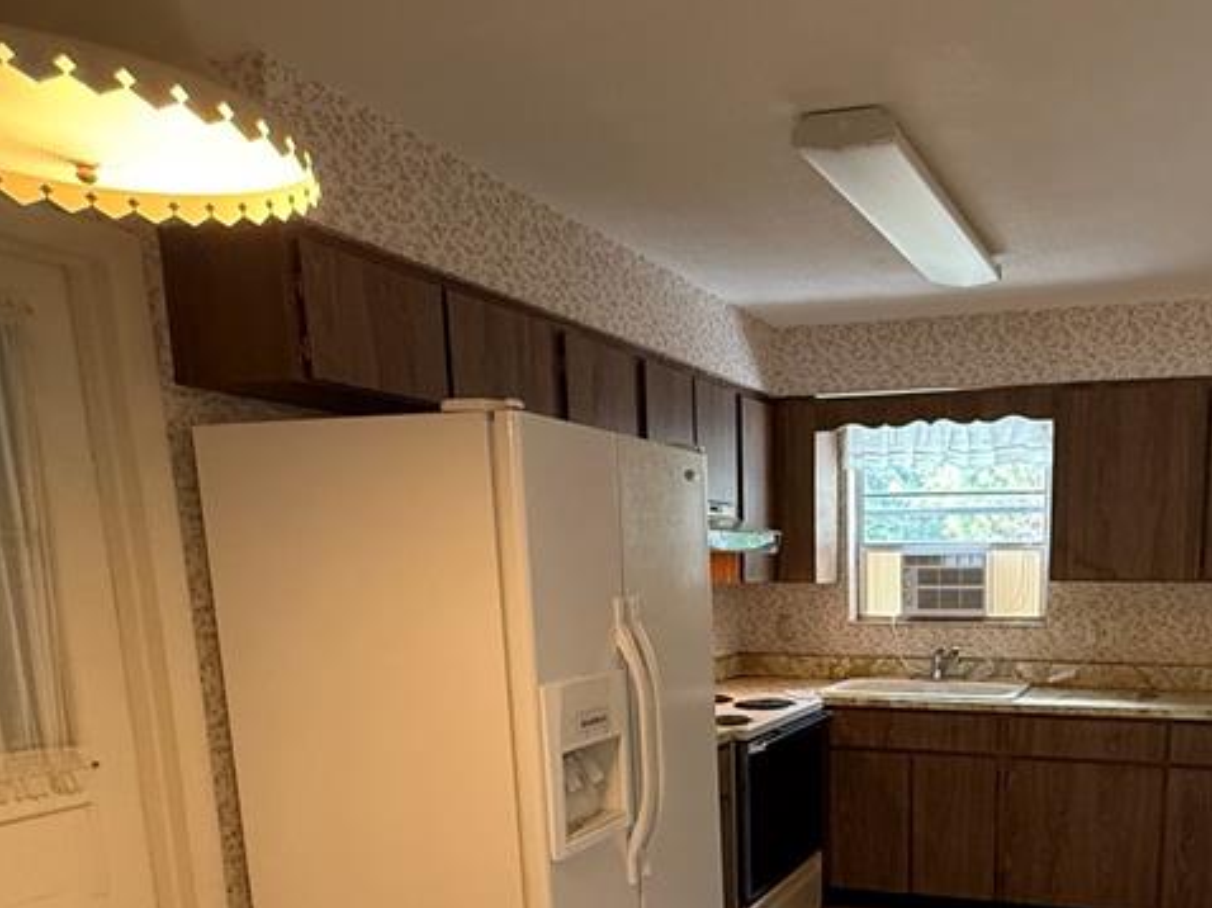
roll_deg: -0.5
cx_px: 890
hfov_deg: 57.3
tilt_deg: -10.1
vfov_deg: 44.1
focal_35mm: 30
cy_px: 751
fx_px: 1050
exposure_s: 1/60
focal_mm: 2.22
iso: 640
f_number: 2.2
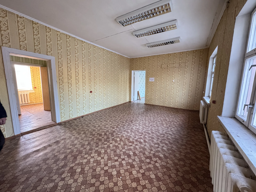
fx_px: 104
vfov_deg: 85.7
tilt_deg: -8.4
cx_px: 128
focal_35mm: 14
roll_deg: -0.8
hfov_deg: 102.1
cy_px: 96
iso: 640
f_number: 2.2
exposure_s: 1/50
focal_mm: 2.22
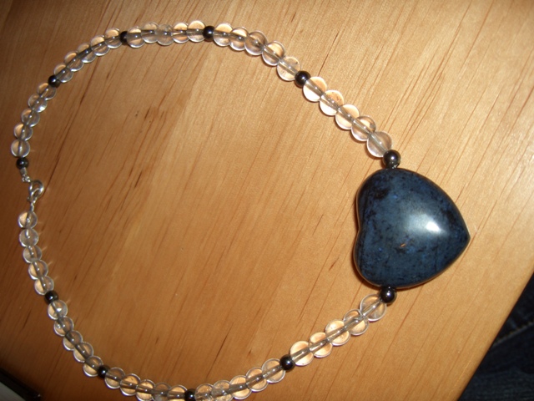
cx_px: 267
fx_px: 602
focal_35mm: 39
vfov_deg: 36.8
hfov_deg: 47.9
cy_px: 200
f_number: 2.8
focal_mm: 8
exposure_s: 1/60
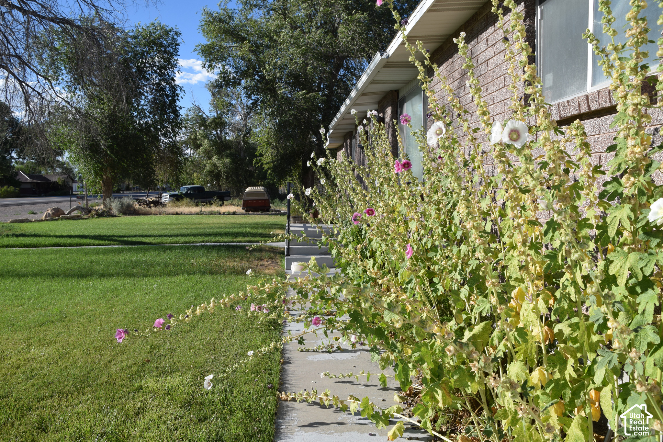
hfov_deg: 67.4
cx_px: 332
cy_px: 221
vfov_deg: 47.9
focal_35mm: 27
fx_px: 497
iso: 200
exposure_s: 1/320
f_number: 9
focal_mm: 18
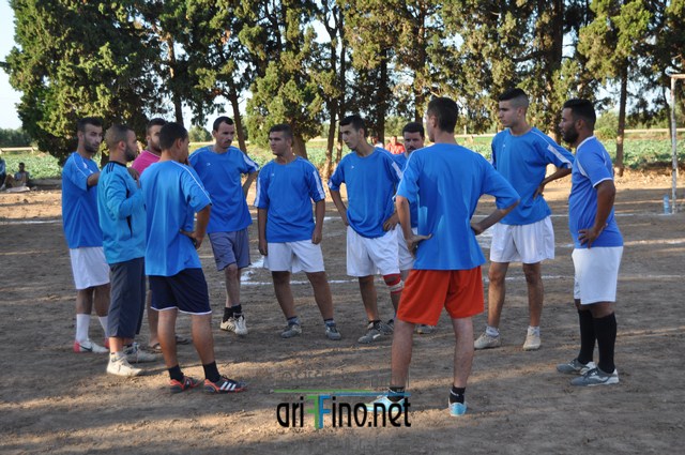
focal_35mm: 69
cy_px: 228
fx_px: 1311
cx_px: 342
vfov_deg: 19.7
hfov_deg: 29.3
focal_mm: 46
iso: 200
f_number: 7.1
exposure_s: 1/200
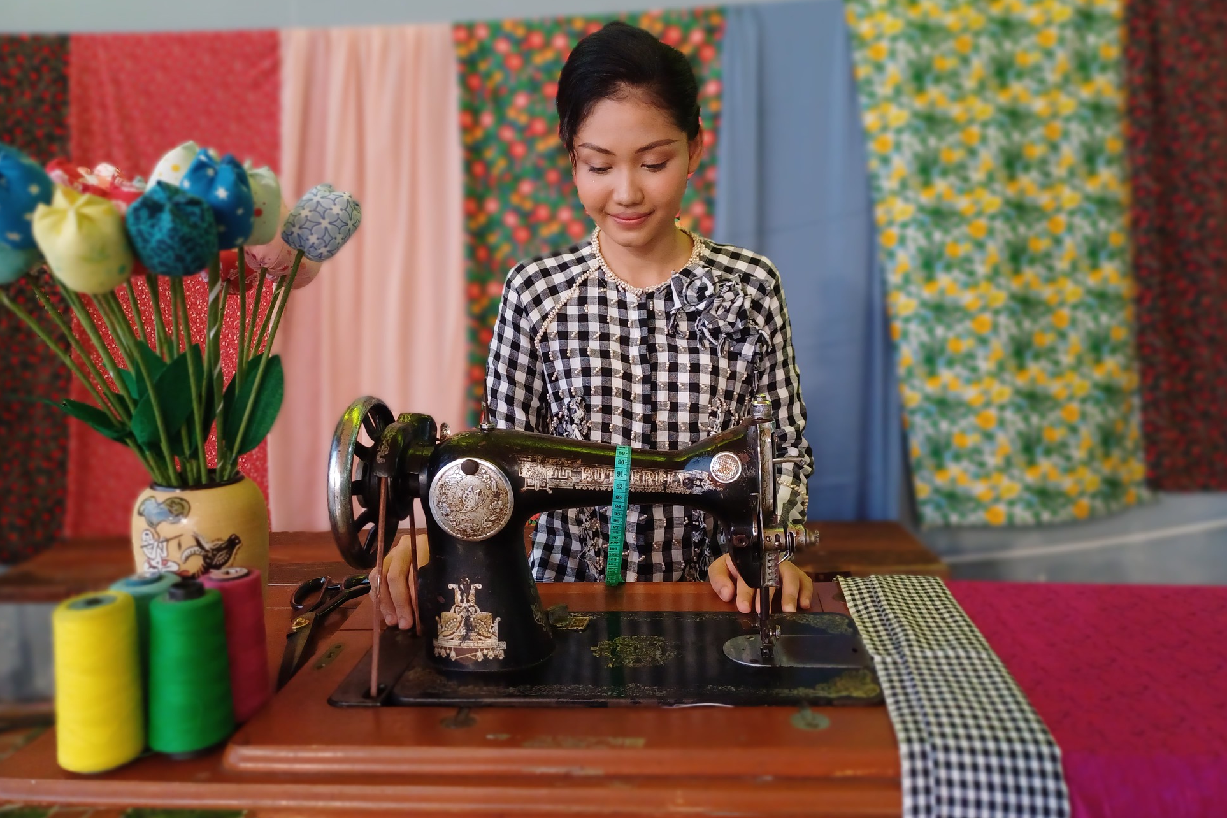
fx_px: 920
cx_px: 621
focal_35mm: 27
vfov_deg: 47.8
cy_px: 361
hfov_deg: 67.4
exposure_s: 1/50
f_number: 1.8
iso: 400
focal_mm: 4.65
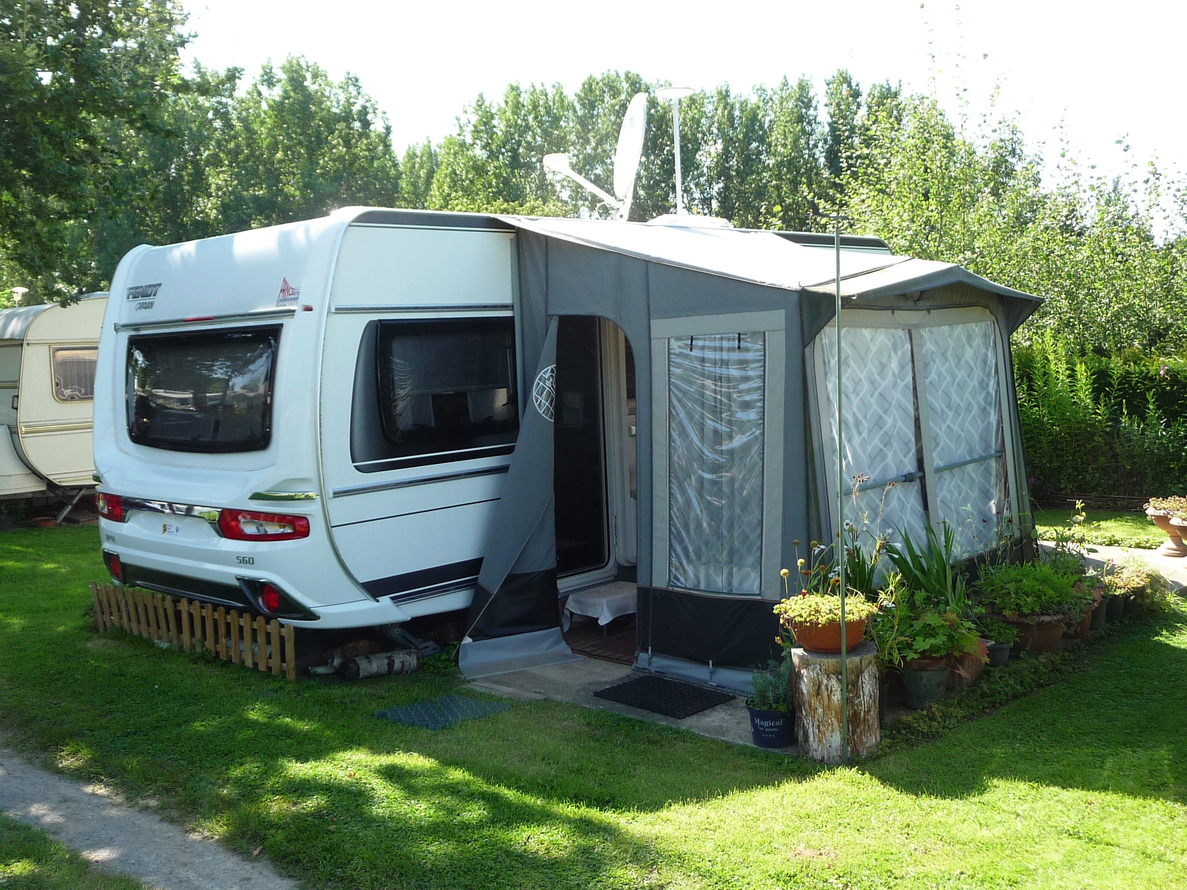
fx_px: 1200
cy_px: 445
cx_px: 594
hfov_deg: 52.6
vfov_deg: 40.7
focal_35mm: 35
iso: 100
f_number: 3.3
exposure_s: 1/200
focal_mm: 4.7
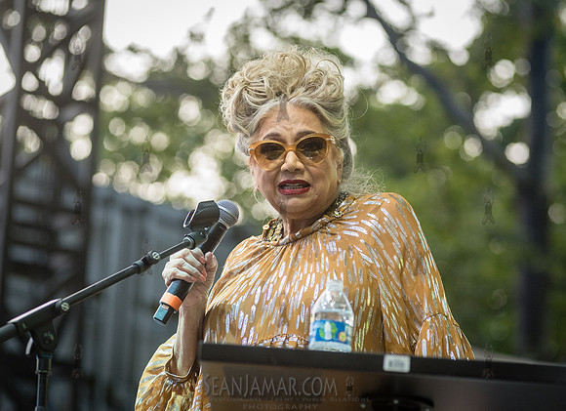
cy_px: 199
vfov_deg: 8.5
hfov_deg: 11.7
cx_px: 336
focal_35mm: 171
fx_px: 2763
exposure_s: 1/640
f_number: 4
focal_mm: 145
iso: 2000
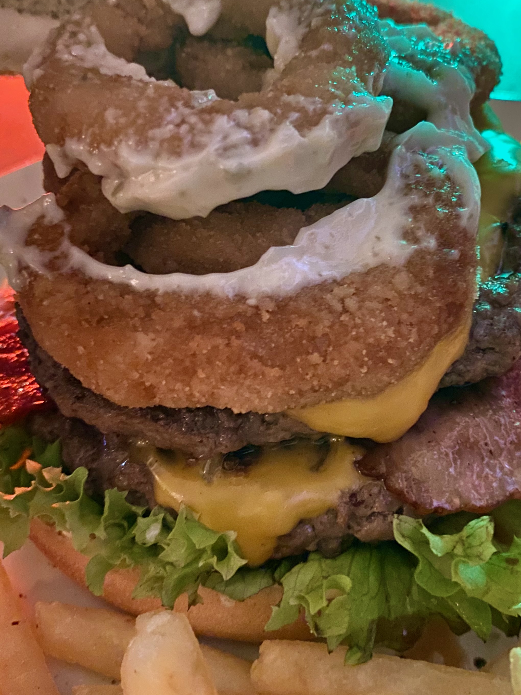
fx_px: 743
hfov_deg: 38.5
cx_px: 316
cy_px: 327
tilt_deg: -42.3
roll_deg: +4.8
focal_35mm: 37
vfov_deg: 50.1
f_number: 1.8
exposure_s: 1/17
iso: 1000
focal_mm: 4.25
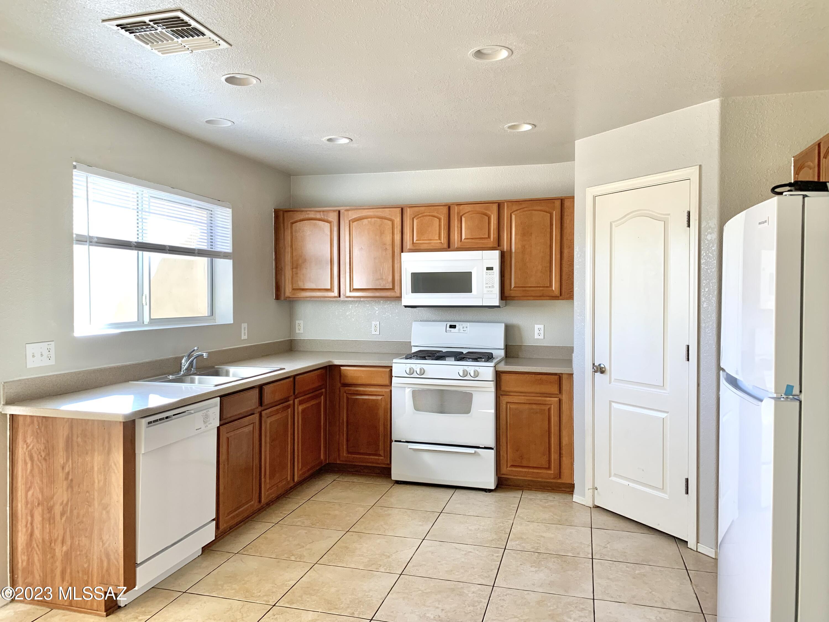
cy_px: 311
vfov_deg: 53.1
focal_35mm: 26
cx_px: 414
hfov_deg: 67.3
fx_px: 623
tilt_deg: -1.9
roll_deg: +0.5
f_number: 1.8
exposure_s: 1/121
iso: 80
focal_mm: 4.25
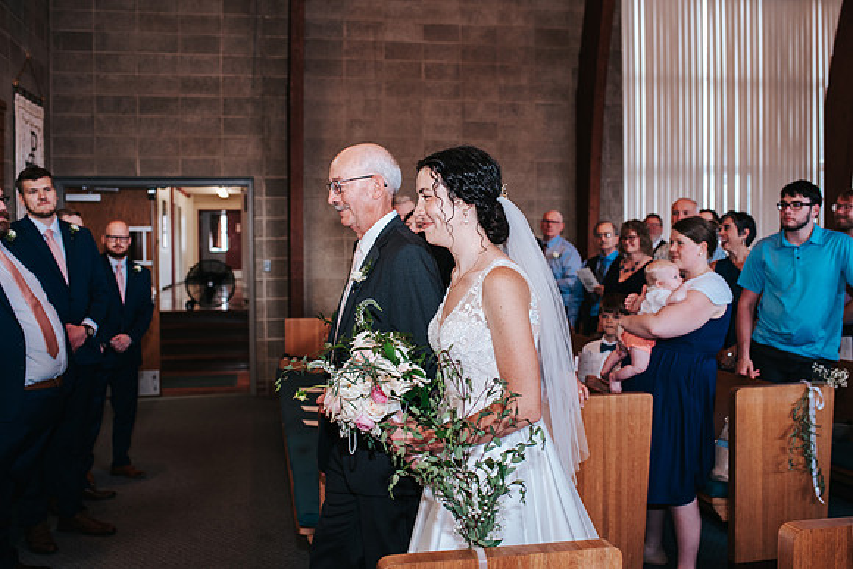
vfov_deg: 36.7
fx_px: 858
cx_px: 432
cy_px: 276
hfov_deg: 52.9
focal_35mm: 36
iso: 1000
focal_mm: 35
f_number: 3.2
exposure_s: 1/125
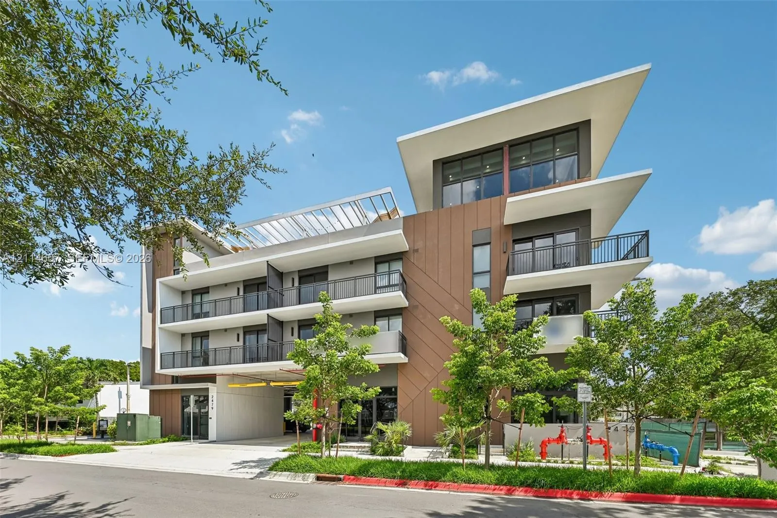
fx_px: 345
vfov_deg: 73.7
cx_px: 388
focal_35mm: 16
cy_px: 259
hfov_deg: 96.7
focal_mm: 16
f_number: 8
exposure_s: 1/250
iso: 100
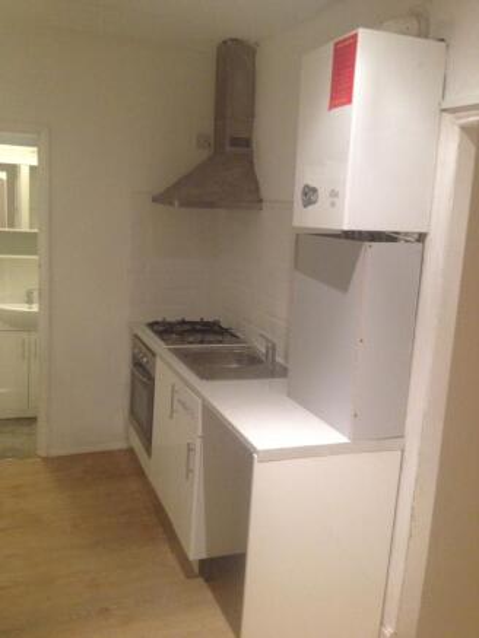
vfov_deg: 52.6
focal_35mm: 35
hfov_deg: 40.7
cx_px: 240
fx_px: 645
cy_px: 319
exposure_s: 1/20
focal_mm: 4.28
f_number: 2.4
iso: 250
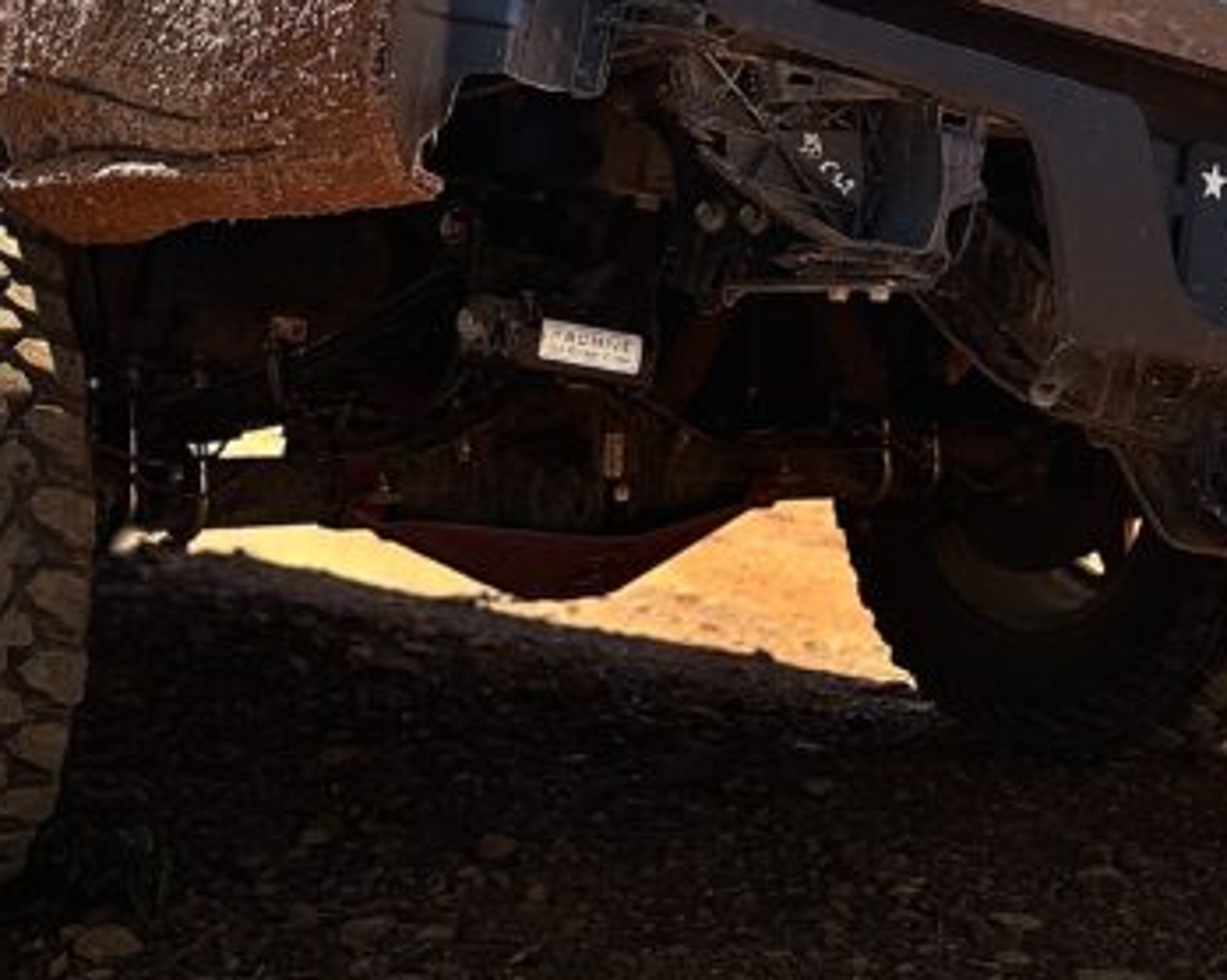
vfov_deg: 22.1
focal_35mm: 69
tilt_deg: -2.3
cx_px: 430
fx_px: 2504
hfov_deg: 27.4
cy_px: 331
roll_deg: -0.8
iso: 80
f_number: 1.78
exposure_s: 1/1767
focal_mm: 6.76
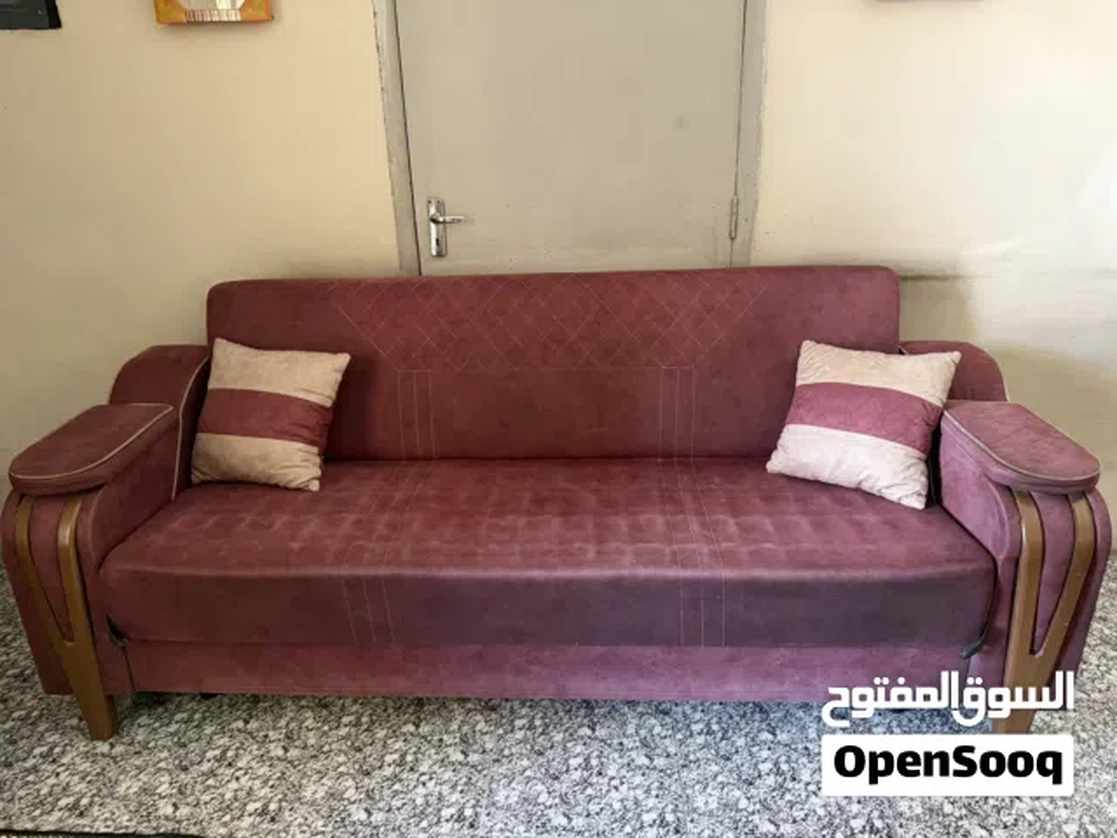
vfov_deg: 56.8
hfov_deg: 71.6
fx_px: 774
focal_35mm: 24
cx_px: 558
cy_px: 419
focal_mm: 6.76
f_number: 1.78
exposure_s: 1/46
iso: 800
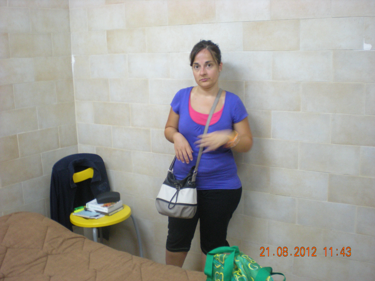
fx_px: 412
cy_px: 140
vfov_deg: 37.7
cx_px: 188
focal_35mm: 38
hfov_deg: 49.0
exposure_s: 1/8
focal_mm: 6.3
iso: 254
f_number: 3.1
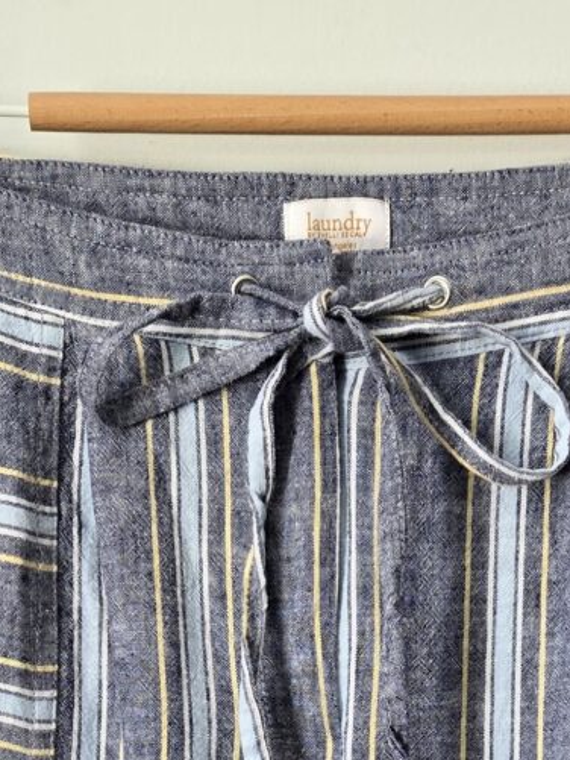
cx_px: 312
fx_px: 2063
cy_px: 1396
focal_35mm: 94
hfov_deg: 15.7
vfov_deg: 16.9
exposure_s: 1/180
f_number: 1.8
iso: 160
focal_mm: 5.4
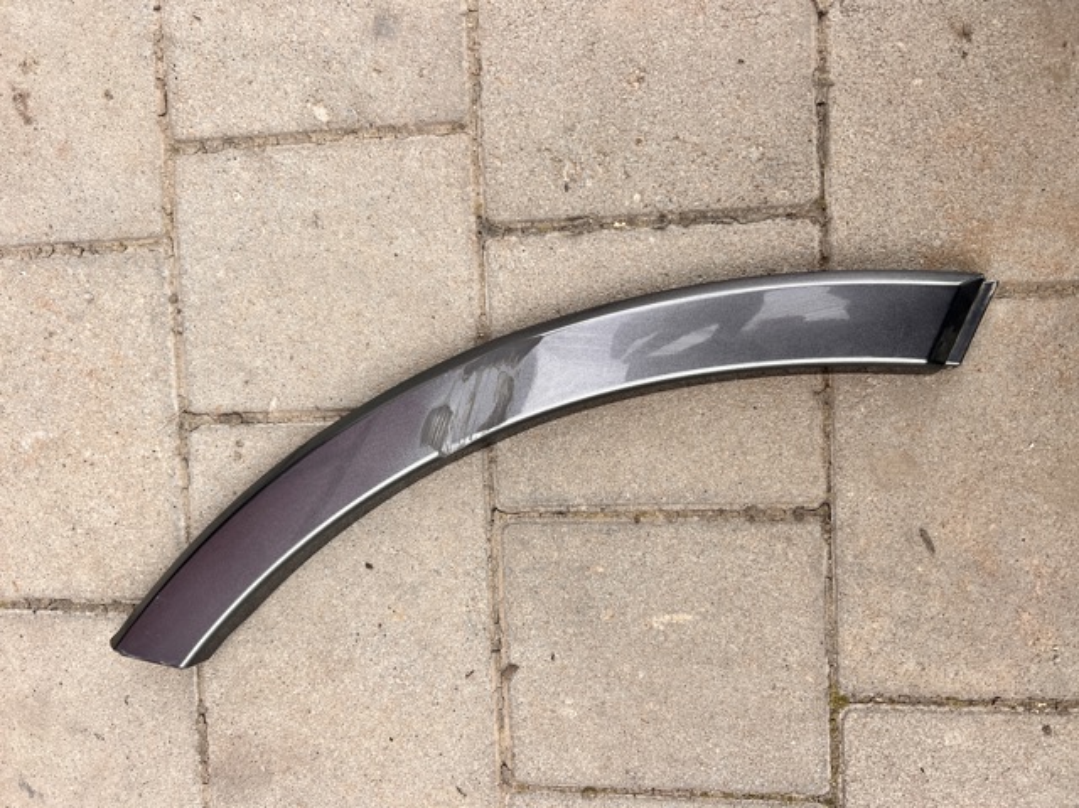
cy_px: 404
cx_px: 540
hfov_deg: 67.3
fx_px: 810
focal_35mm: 26
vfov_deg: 53.0
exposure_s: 1/866
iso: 50
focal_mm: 5.7
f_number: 1.5
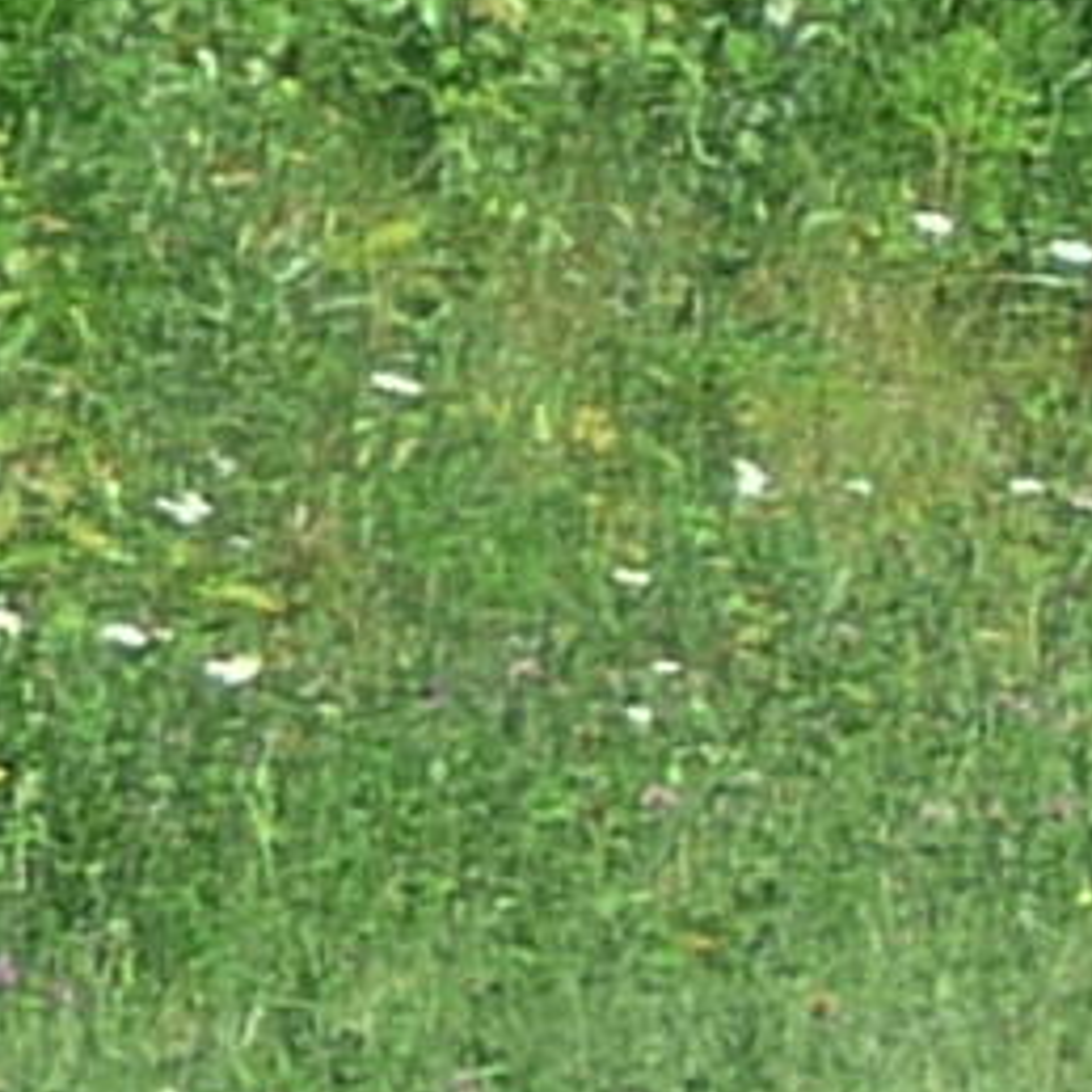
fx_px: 16846
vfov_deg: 3.7
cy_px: -978
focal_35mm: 472
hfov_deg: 3.4
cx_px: 5384
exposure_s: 1/400
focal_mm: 6.7
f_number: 3.9
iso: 100
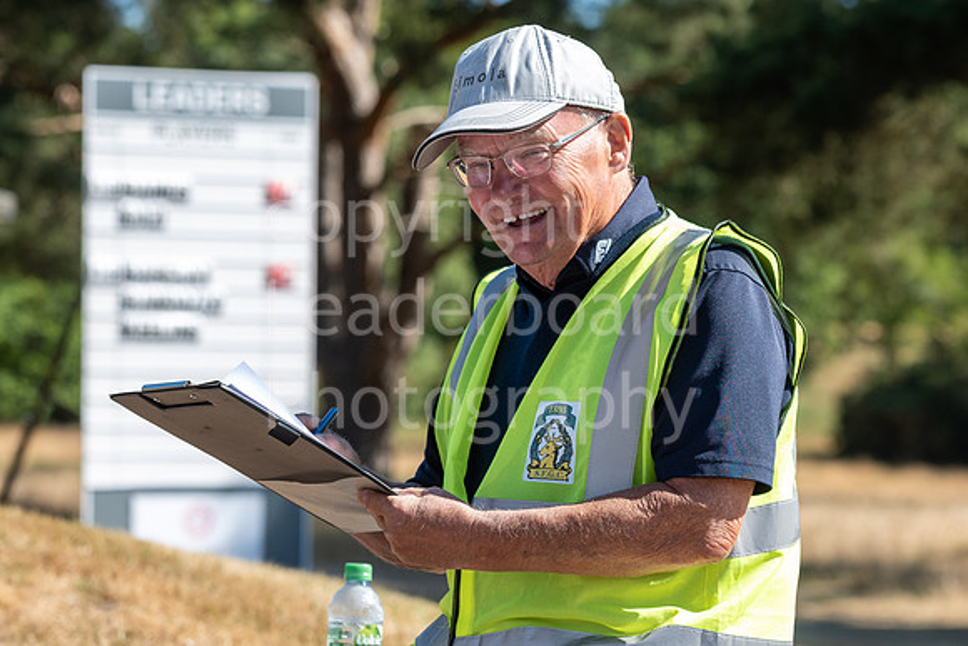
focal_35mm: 183
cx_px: 527
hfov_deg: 11.2
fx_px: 4916
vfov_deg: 7.5
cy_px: 295
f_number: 5.6
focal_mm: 112
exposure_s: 1/800
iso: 250
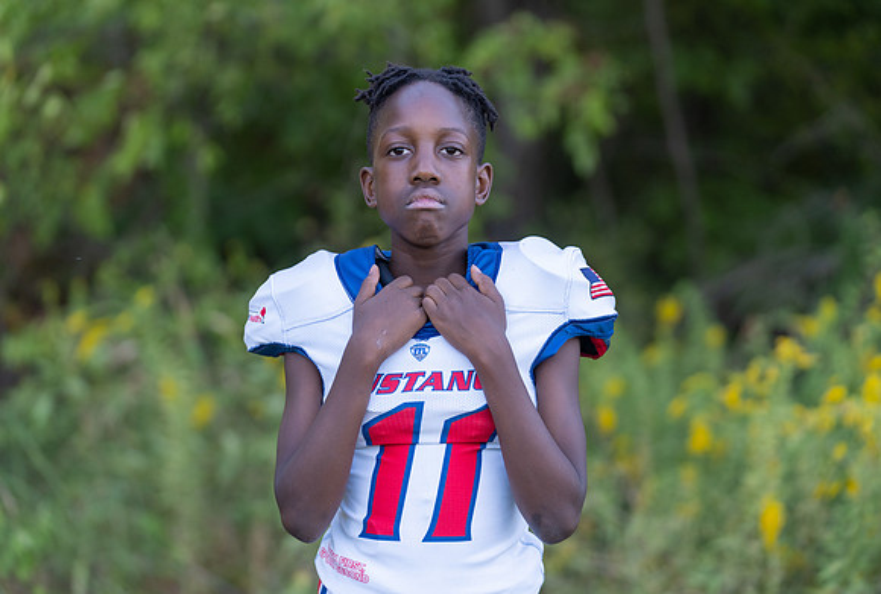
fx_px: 2996
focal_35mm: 122
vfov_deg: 11.3
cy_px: 292
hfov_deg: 16.7
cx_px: 424
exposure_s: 1/320
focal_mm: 109
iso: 320
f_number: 2.8
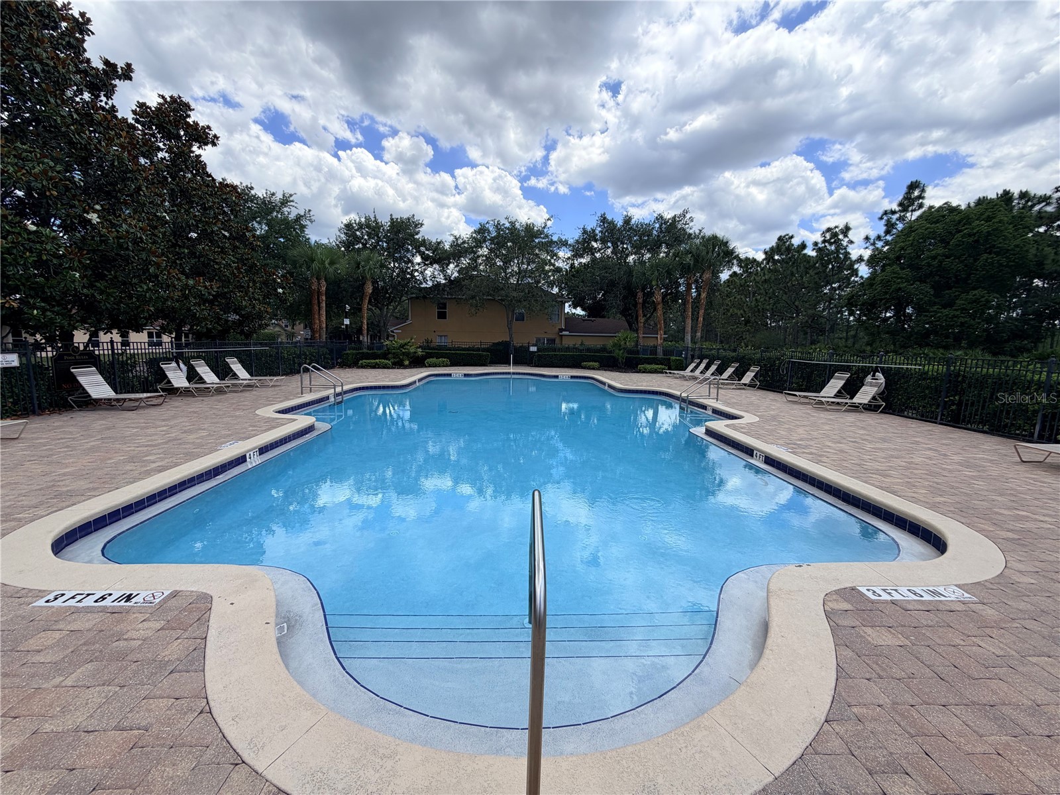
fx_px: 429
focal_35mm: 14
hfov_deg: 102.1
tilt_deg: -5.8
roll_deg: -0.8
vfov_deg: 85.7
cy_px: 398
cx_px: 530
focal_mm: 2.22
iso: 20
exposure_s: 1/876
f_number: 2.2
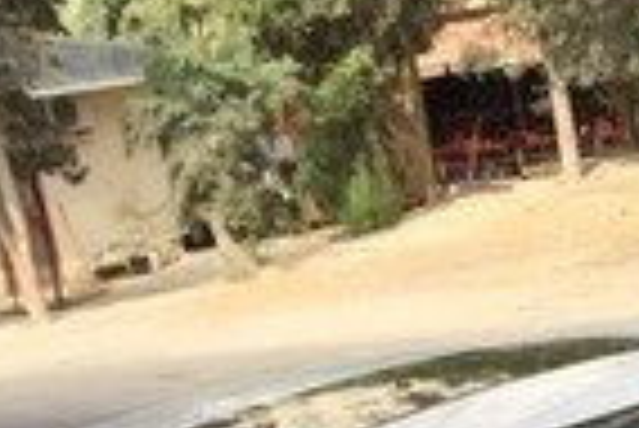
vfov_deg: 9.0
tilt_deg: -20.8
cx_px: 814
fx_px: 2488
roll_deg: +9.0
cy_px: 975
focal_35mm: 140
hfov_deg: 14.1
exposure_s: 1/824
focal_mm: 4.15
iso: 32
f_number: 2.2
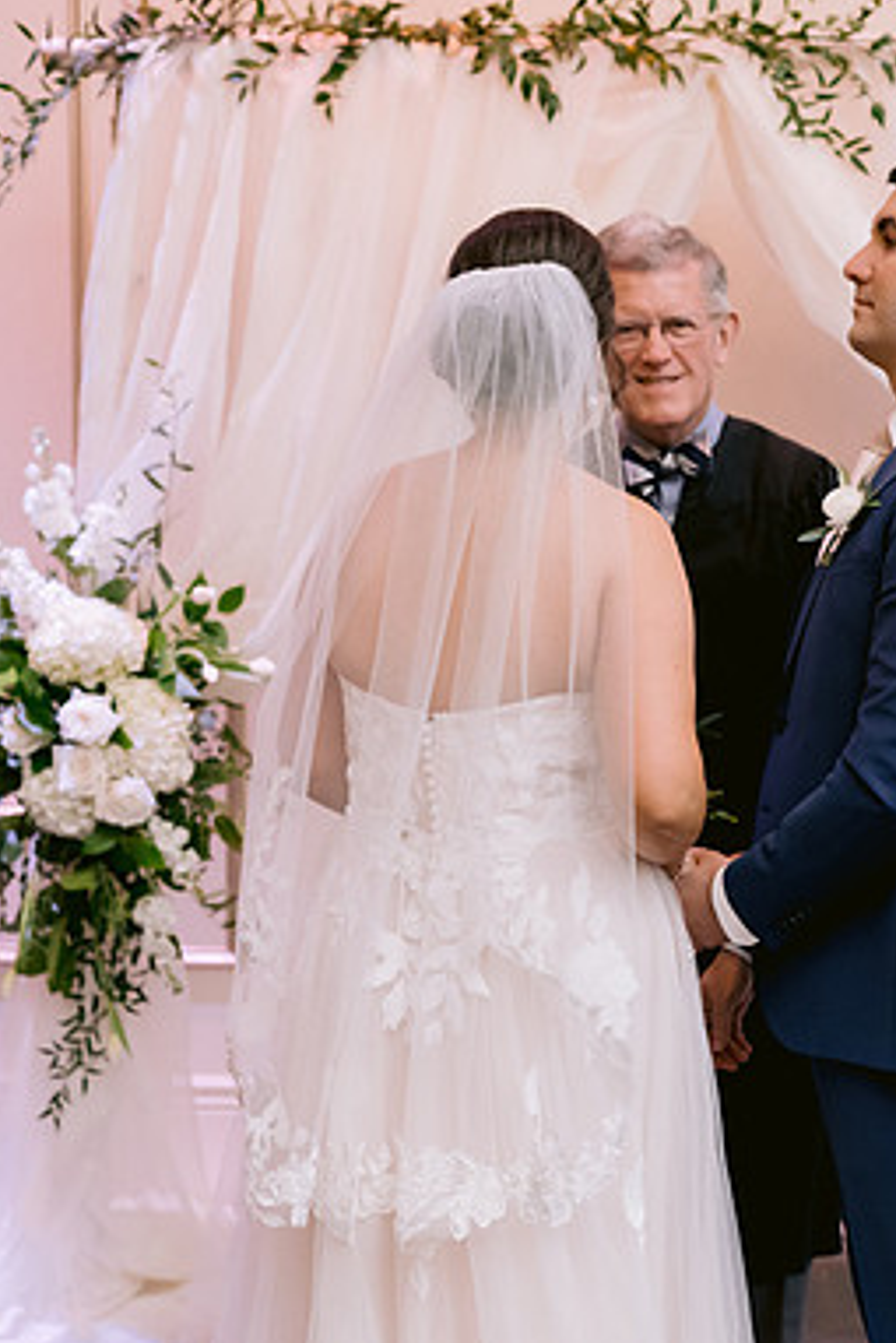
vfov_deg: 32.9
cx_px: 611
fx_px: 2275
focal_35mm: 61
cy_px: 710
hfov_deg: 22.2
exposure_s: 1/160
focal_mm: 35
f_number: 2.8
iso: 1600
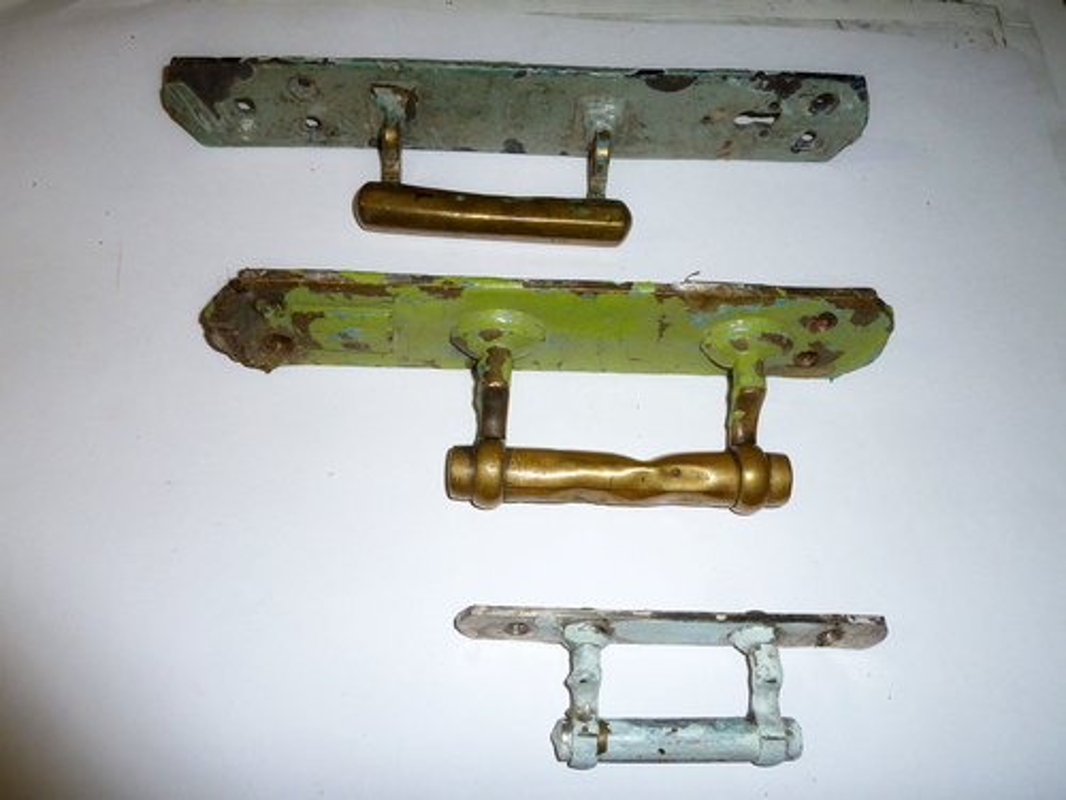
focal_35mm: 25
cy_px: 400
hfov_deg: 69.4
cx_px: 533
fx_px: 770
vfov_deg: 54.9
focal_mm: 4.1
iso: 100
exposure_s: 1/30
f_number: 6.3
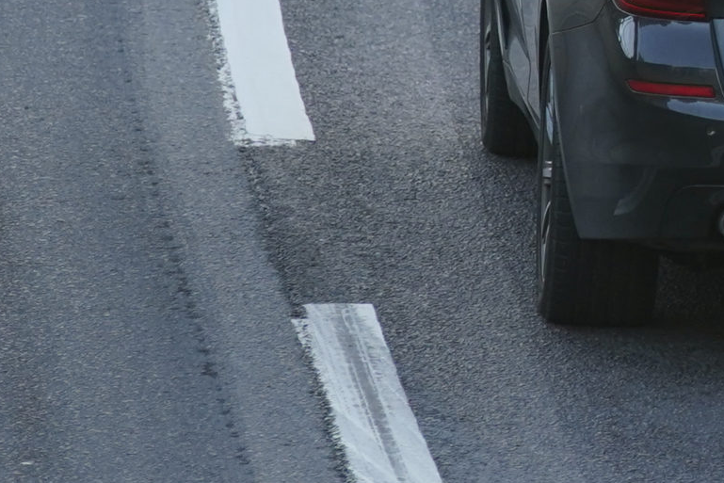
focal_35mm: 1321
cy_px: -241
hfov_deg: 1.6
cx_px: 1165
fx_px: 26570
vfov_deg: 1.0
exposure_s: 1/400
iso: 500
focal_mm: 265
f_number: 4
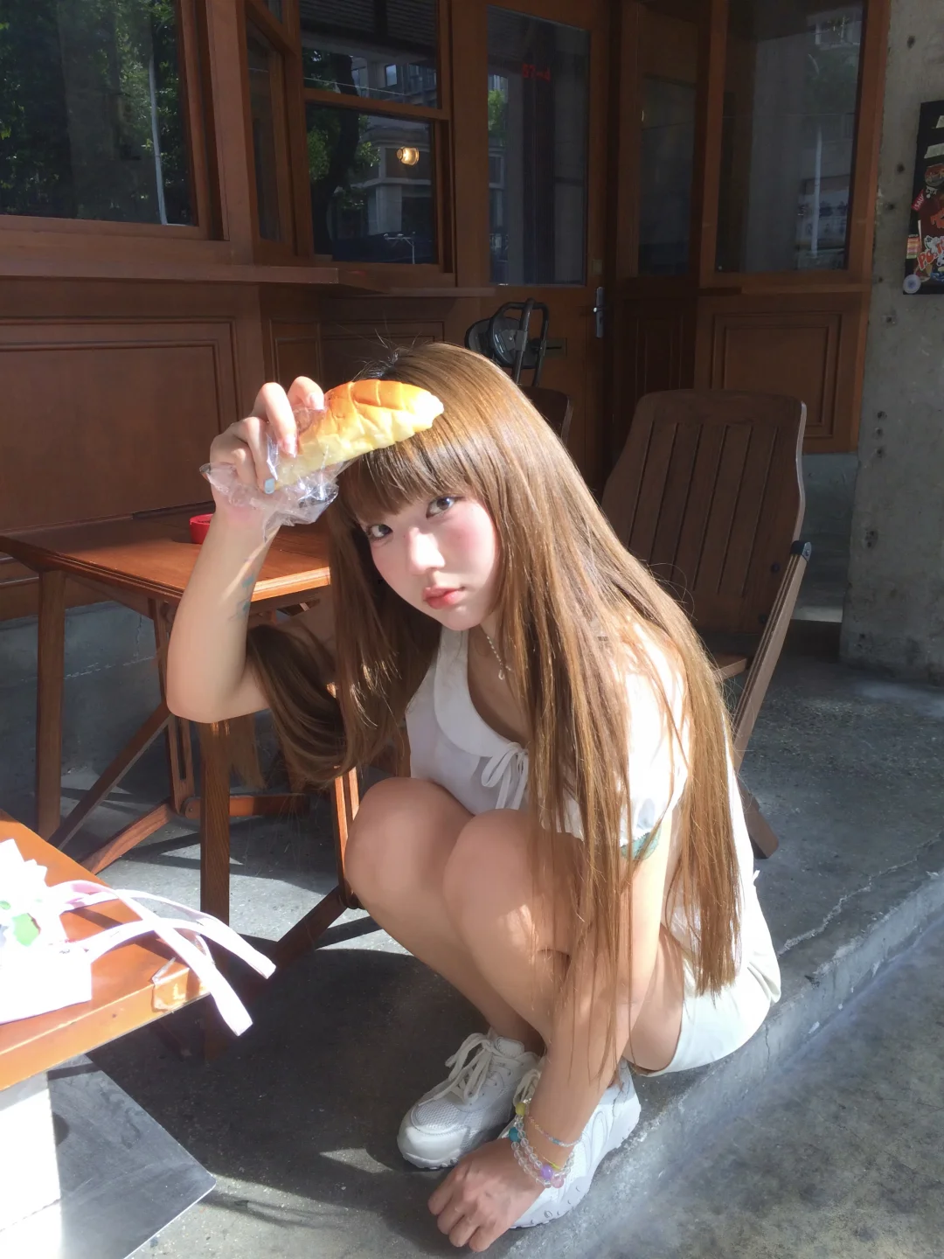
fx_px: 1054
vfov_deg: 61.7
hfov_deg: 48.2
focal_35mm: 29
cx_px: 472
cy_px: 630
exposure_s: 1/316
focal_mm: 4.15
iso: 32
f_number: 2.2
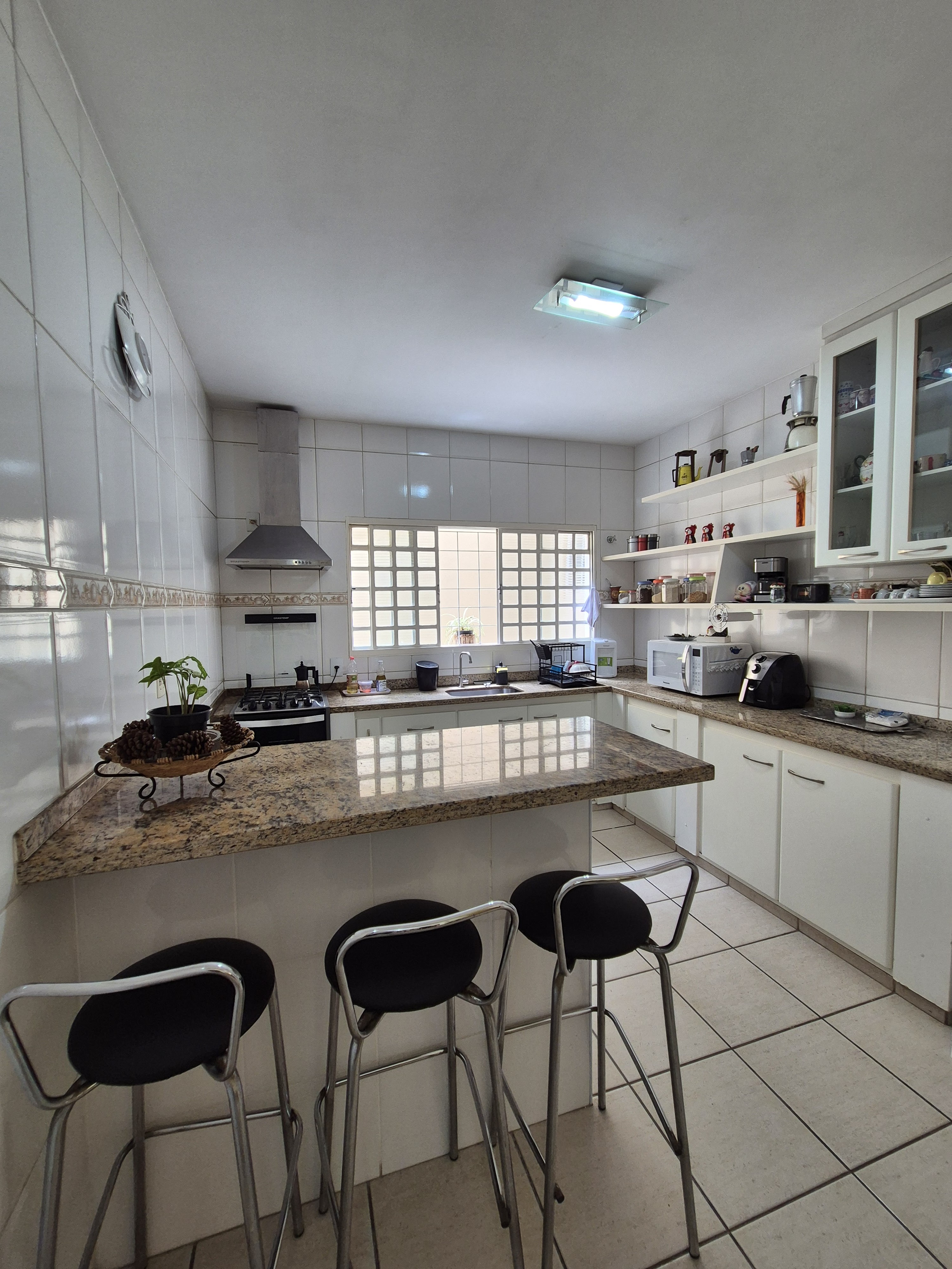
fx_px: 477
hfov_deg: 89.9
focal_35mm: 13
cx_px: 476
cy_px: 634
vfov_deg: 106.2
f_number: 2.2
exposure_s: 1/60
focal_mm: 2.2
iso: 64
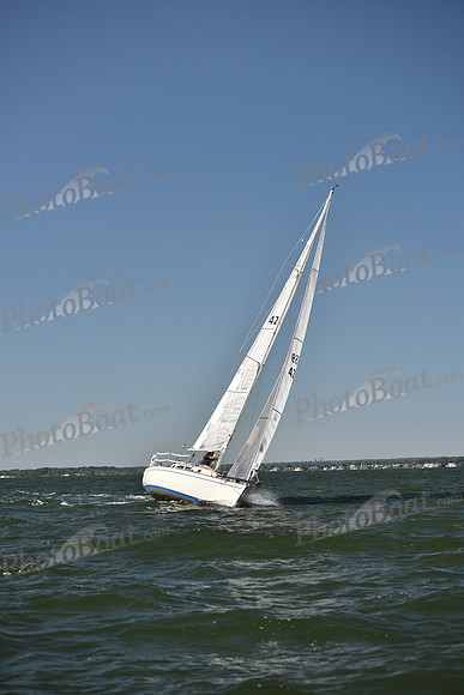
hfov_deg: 19.5
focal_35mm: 70
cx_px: 232
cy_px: 348
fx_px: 1352
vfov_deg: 28.8
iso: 250
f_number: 3.5
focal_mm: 70
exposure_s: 1/1250
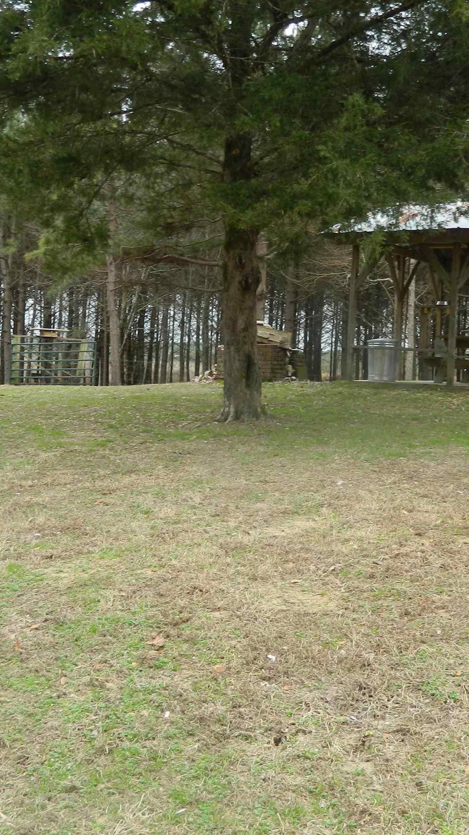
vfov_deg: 49.3
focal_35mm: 41
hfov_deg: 29.0
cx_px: 259
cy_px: 384
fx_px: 906
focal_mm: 4.5
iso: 80
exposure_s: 1/60
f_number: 3.1
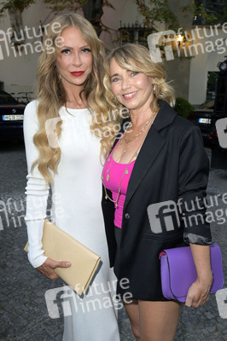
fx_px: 303
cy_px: 170
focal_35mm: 32
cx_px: 114
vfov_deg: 58.8
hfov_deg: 41.0
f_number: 5.6
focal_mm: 32
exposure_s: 1/50
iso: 2500
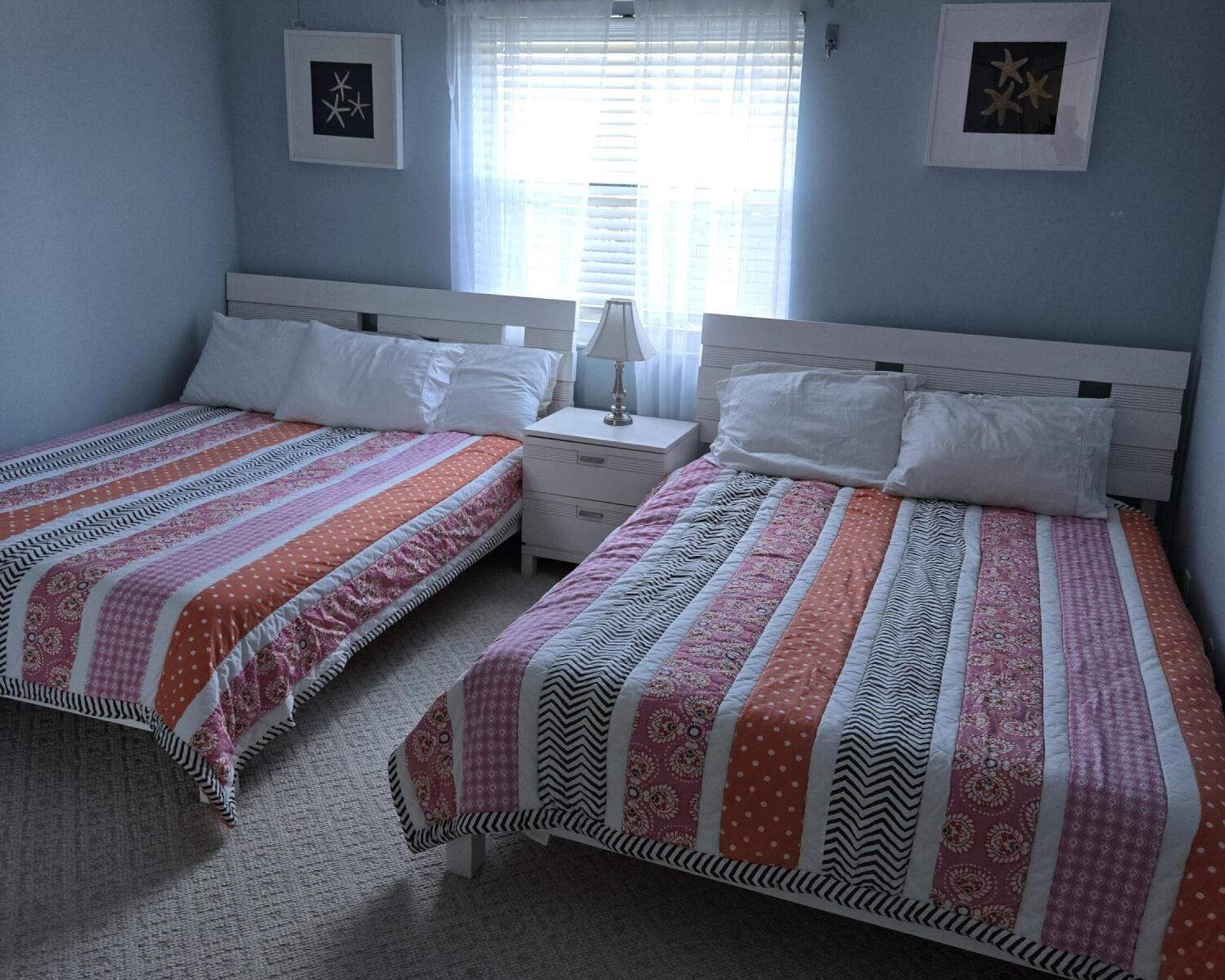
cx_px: 613
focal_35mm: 30
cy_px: 417
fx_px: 1087
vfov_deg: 48.3
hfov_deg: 58.8
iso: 200
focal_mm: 5.4
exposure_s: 1/120
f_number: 1.8
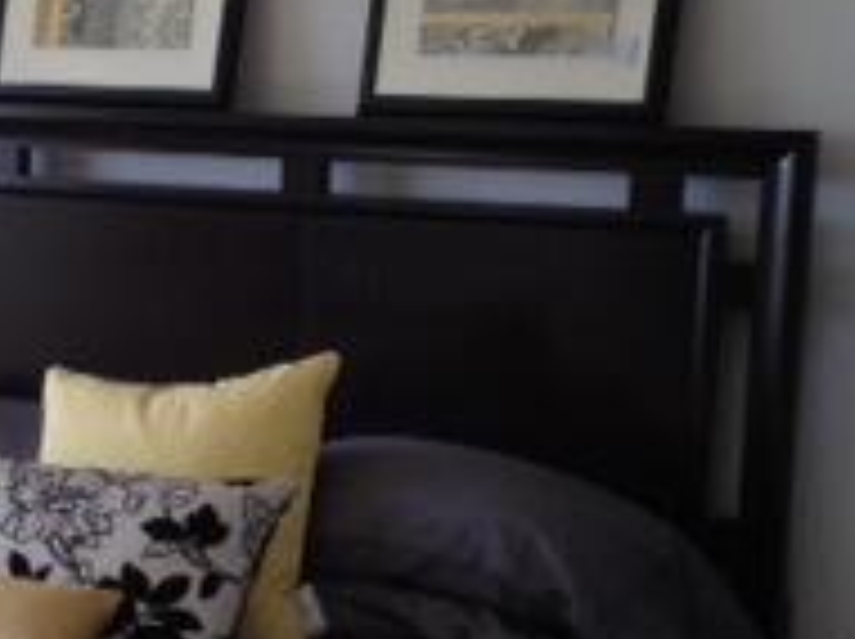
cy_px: 518
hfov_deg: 16.4
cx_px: -4
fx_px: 2911
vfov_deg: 12.5
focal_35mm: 118
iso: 100
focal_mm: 4.28
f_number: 2.4
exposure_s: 1/120
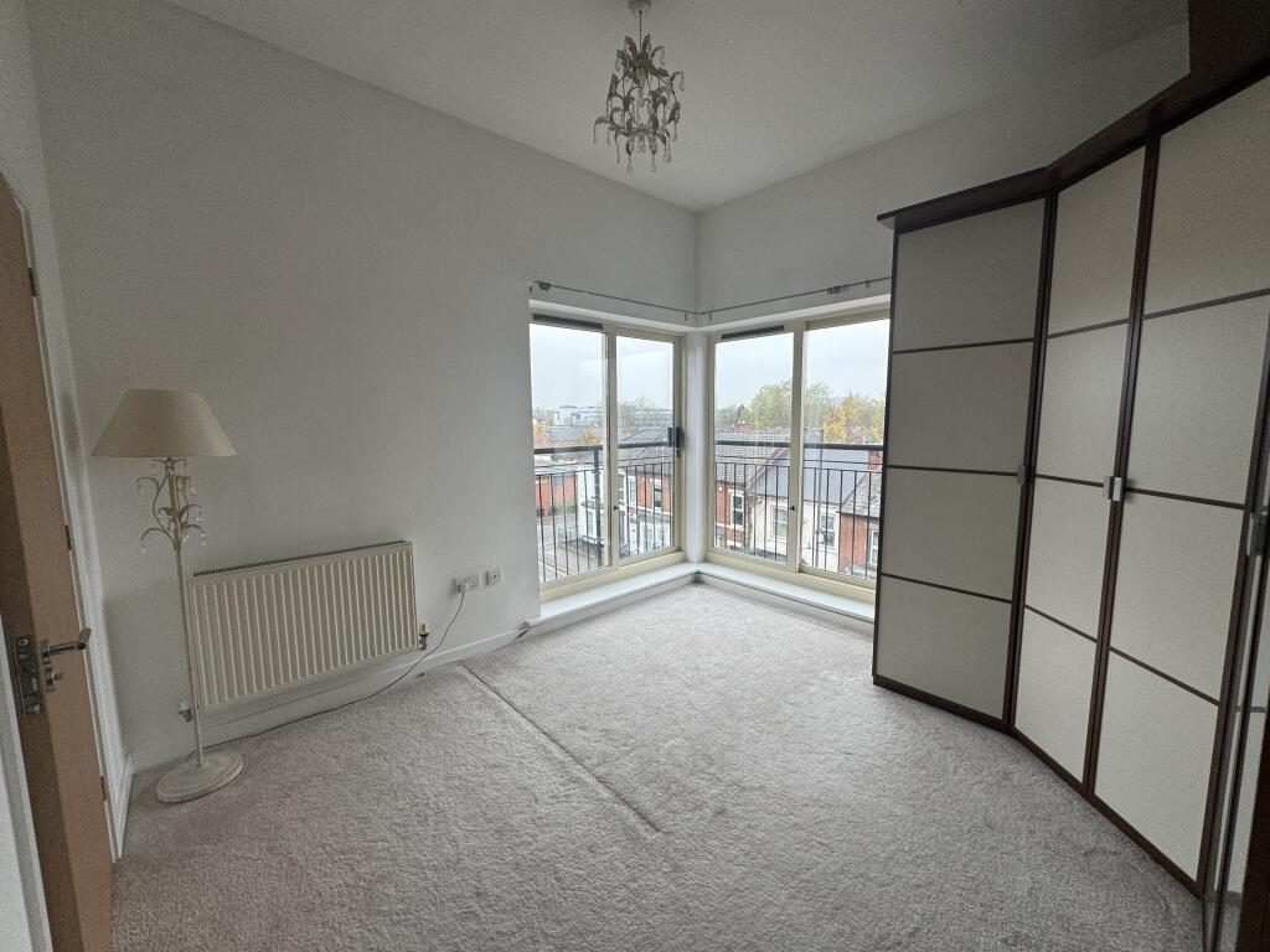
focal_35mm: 14
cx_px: 635
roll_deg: +1.4
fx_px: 514
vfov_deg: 85.7
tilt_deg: -6.5
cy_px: 476
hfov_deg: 102.1
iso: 80
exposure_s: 1/100
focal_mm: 2.22
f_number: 2.2
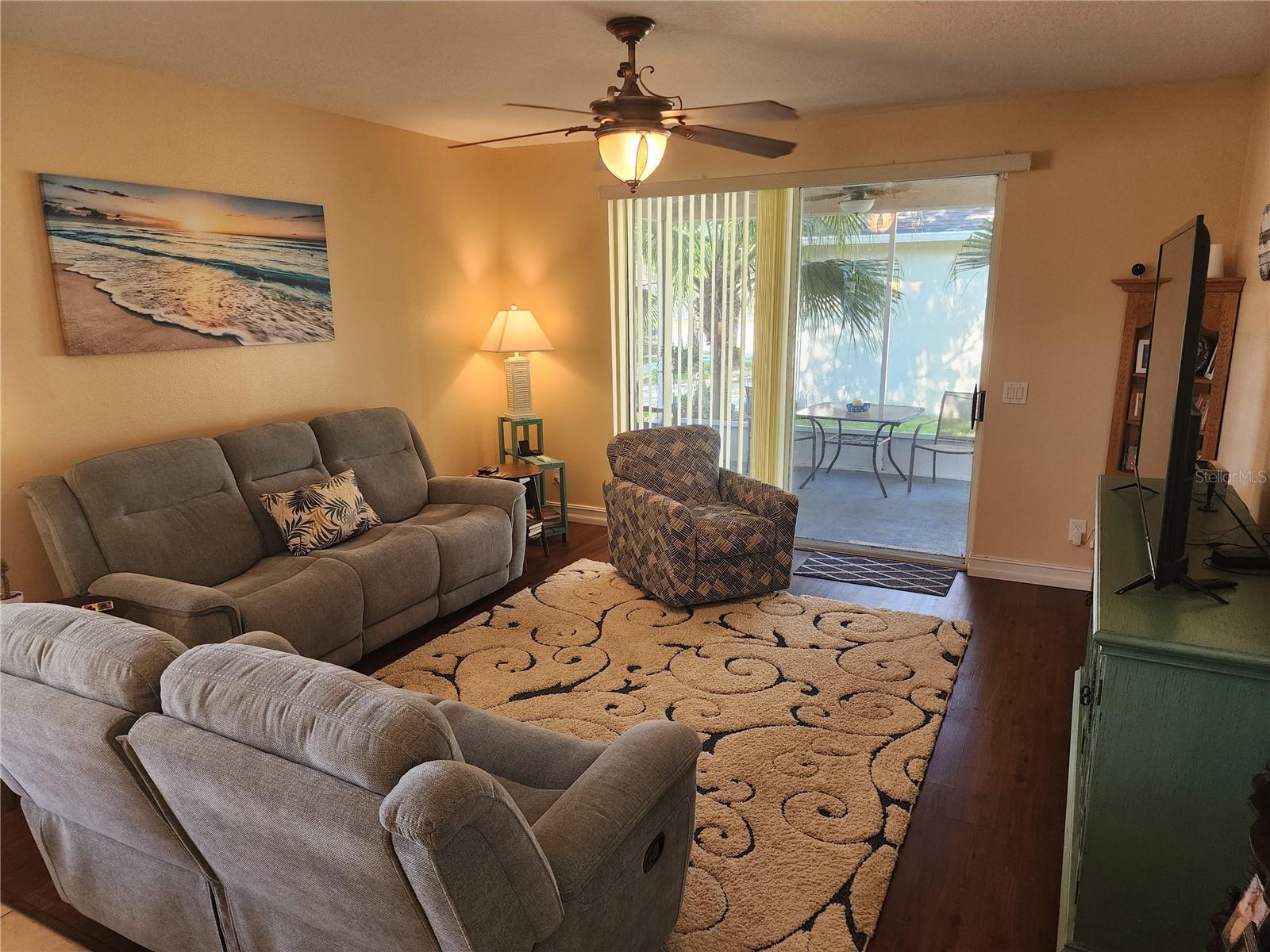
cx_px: 635
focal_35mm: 23
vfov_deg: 58.9
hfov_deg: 73.9
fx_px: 844
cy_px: 476
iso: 160
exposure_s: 1/120
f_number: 1.8
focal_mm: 6.4
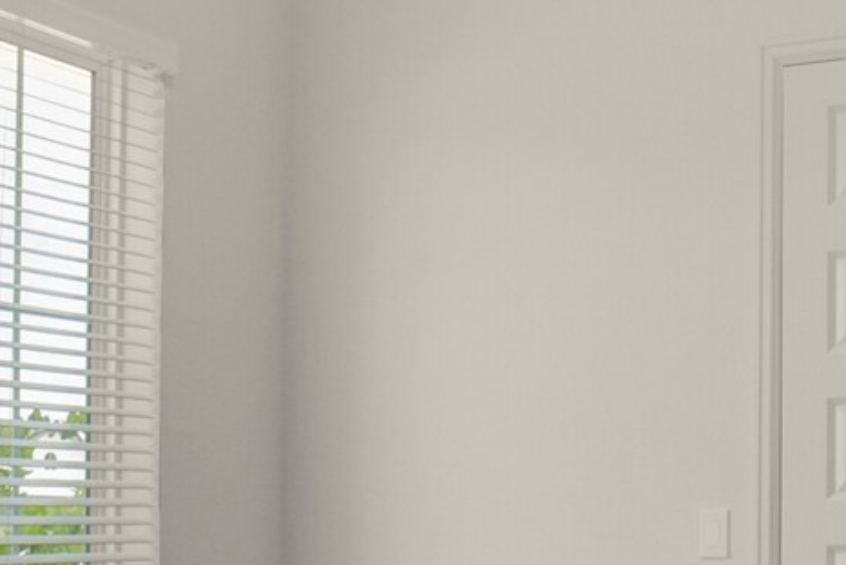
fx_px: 1528
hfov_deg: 30.2
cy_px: 520
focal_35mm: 65
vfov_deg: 20.5
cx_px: 672
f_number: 11
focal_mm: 14
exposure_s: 1/80
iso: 500
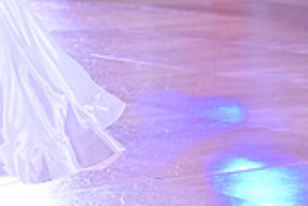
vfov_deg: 7.3
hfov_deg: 10.6
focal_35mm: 185
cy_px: -117
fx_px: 1584
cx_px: -183
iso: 5000
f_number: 5.6
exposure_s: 1/400
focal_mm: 55
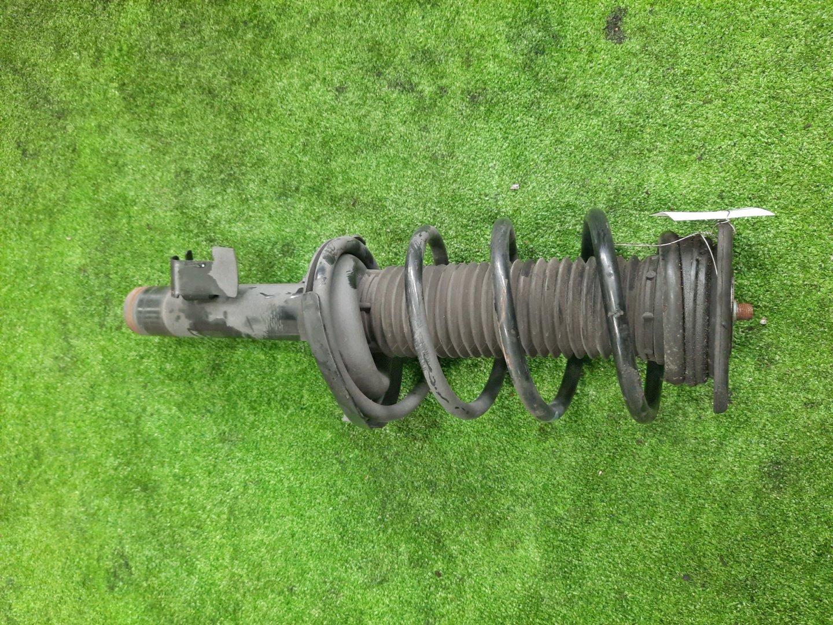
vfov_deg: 54.9
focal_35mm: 25
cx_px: 416
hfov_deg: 69.4
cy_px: 312
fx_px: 602
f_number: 2
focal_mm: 4.6
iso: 327
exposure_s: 1/33
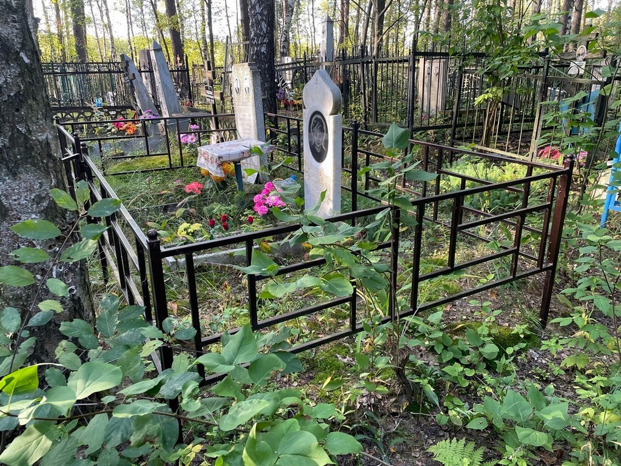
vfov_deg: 53.1
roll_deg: +0.4
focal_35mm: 26
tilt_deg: -12.7
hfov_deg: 67.3
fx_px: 466
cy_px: 233
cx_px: 310
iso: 100
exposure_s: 1/121
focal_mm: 4.2
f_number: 1.6
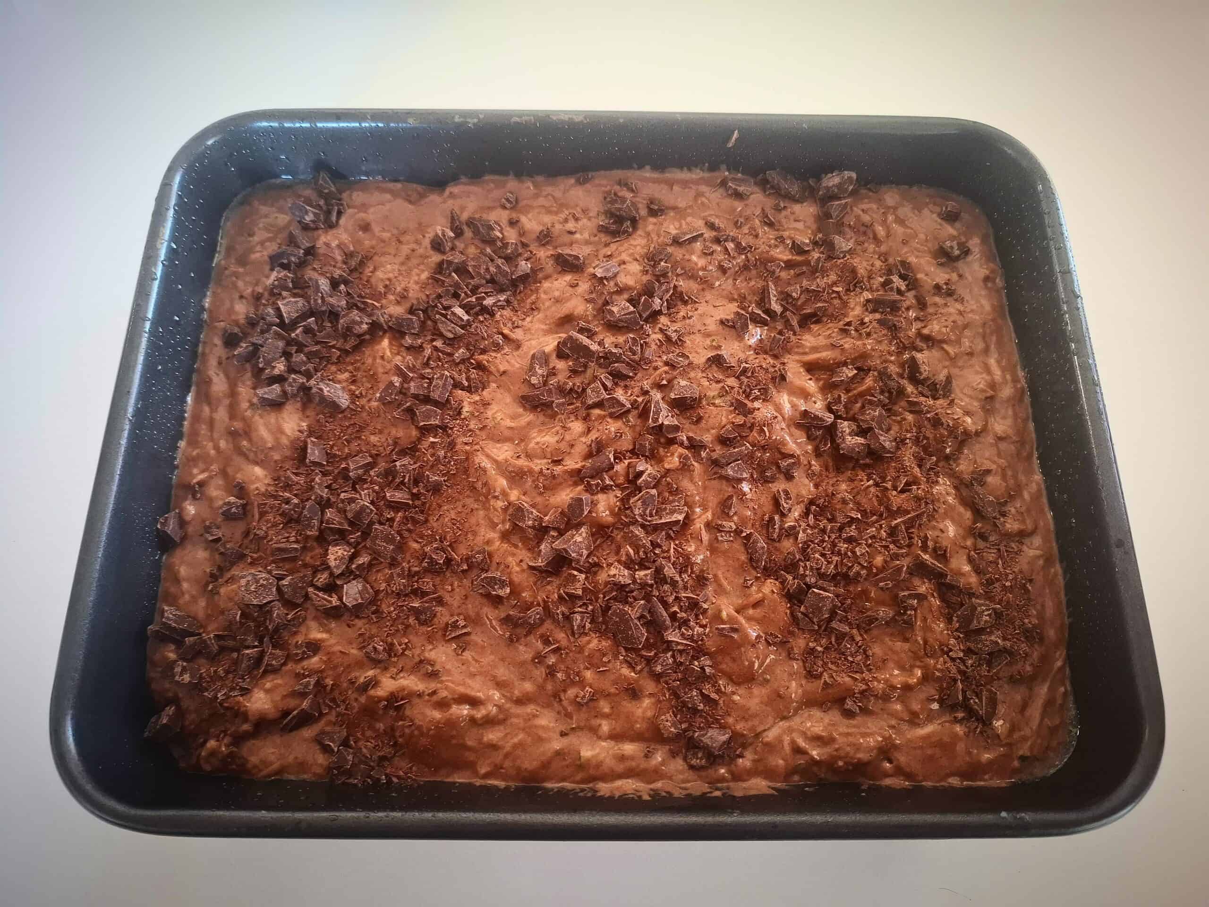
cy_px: 454
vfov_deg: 58.9
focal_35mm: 23
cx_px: 604
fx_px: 803
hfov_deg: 73.9
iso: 250
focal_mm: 5.54
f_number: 1.8
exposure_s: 1/33
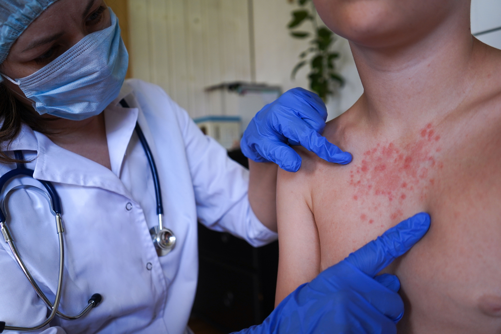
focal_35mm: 29
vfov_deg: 45.0
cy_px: 167
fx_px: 404
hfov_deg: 63.7
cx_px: 250
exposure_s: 1/160
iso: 500
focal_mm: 29
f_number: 3.5
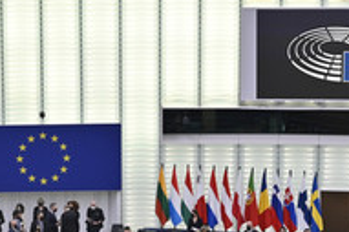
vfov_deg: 9.9
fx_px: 1327
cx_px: 54
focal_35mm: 137
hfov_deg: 14.9
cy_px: 247
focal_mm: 58
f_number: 4
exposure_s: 1/320
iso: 1000
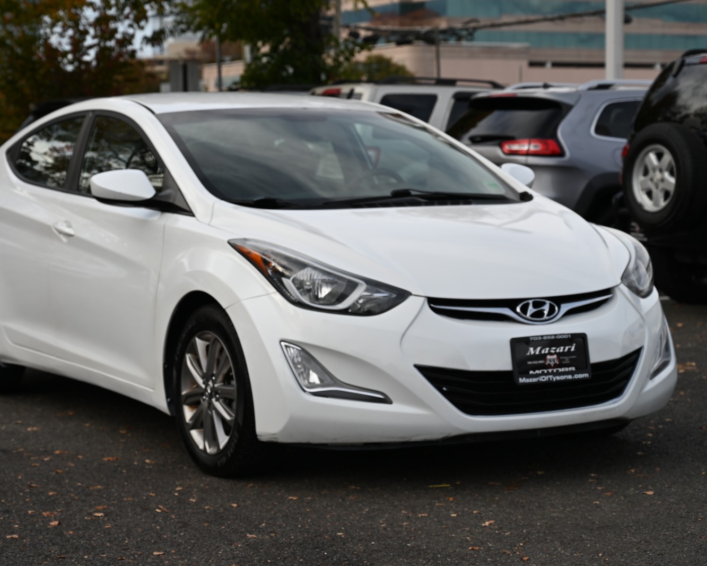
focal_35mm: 80
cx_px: 304
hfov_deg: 23.8
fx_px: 1674
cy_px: 284
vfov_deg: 19.2
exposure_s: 1/250
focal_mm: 70
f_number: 5.6
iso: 110
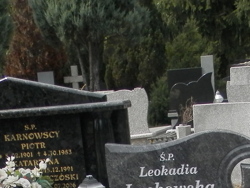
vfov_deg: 13.3
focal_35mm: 98
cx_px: 165
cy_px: 362
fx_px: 708
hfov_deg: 20.0
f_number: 8.7
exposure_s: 1/160
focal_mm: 4.5
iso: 125
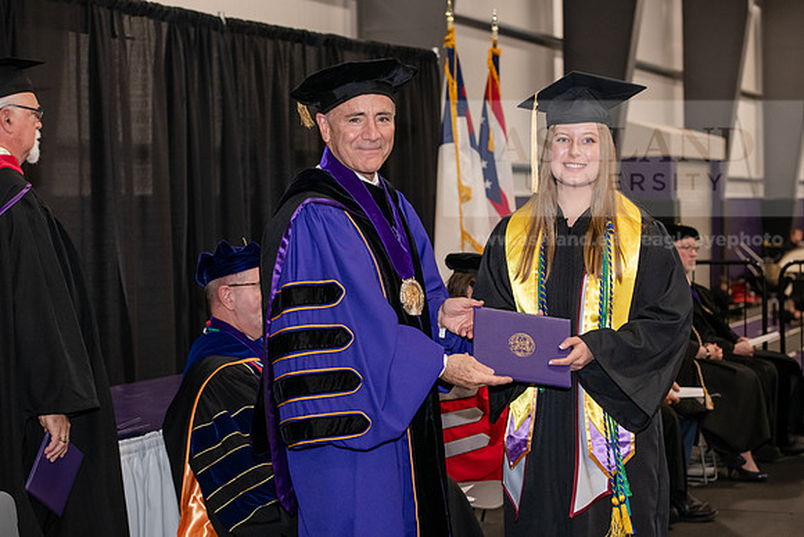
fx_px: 1564
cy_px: 268
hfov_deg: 28.8
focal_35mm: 70
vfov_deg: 19.5
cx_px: 402
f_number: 5
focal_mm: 70
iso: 2500
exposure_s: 1/200
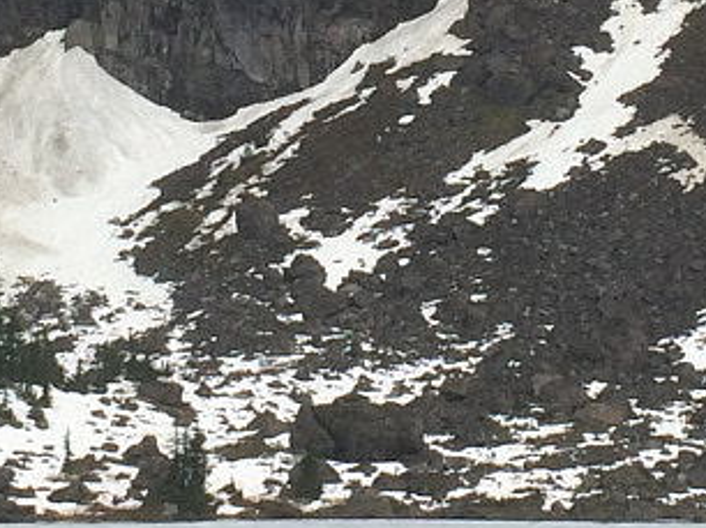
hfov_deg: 12.6
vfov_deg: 9.3
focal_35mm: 157
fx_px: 3200
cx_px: 390
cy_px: -141
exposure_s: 1/488
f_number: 2.2
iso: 32
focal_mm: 4.12
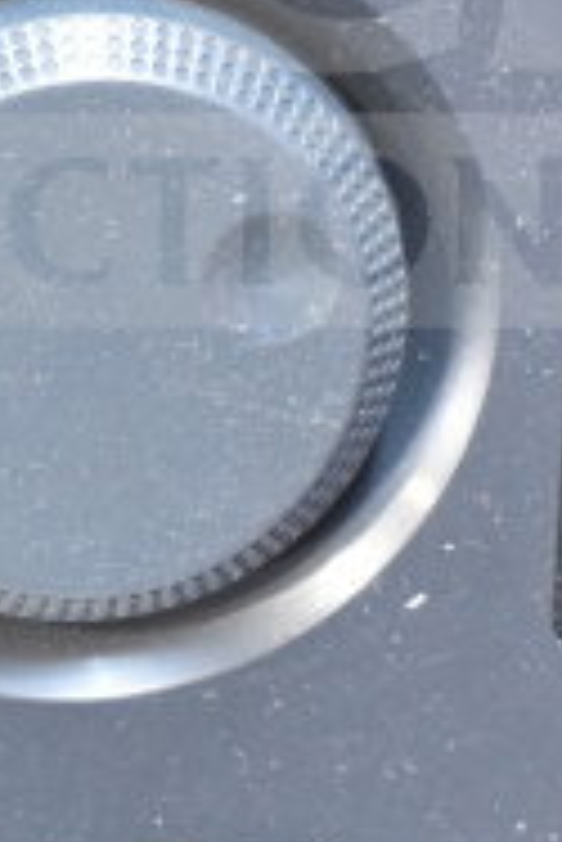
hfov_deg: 6.7
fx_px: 4791
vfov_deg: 9.9
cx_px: 207
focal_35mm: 205
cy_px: -29
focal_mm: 28
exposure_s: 1/50
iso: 2500
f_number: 4.2
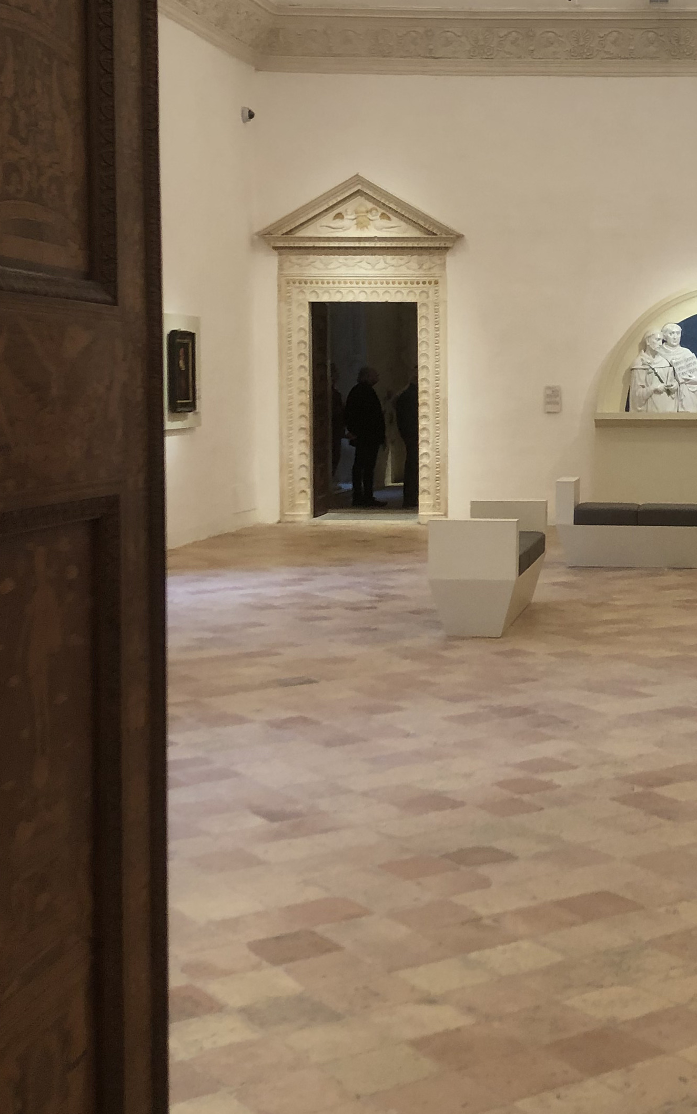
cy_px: 446
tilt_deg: -0.6
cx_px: 649
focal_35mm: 56
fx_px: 1702
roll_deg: +1.4
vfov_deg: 36.1
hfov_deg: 22.5
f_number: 1.8
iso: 40
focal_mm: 4
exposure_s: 1/20
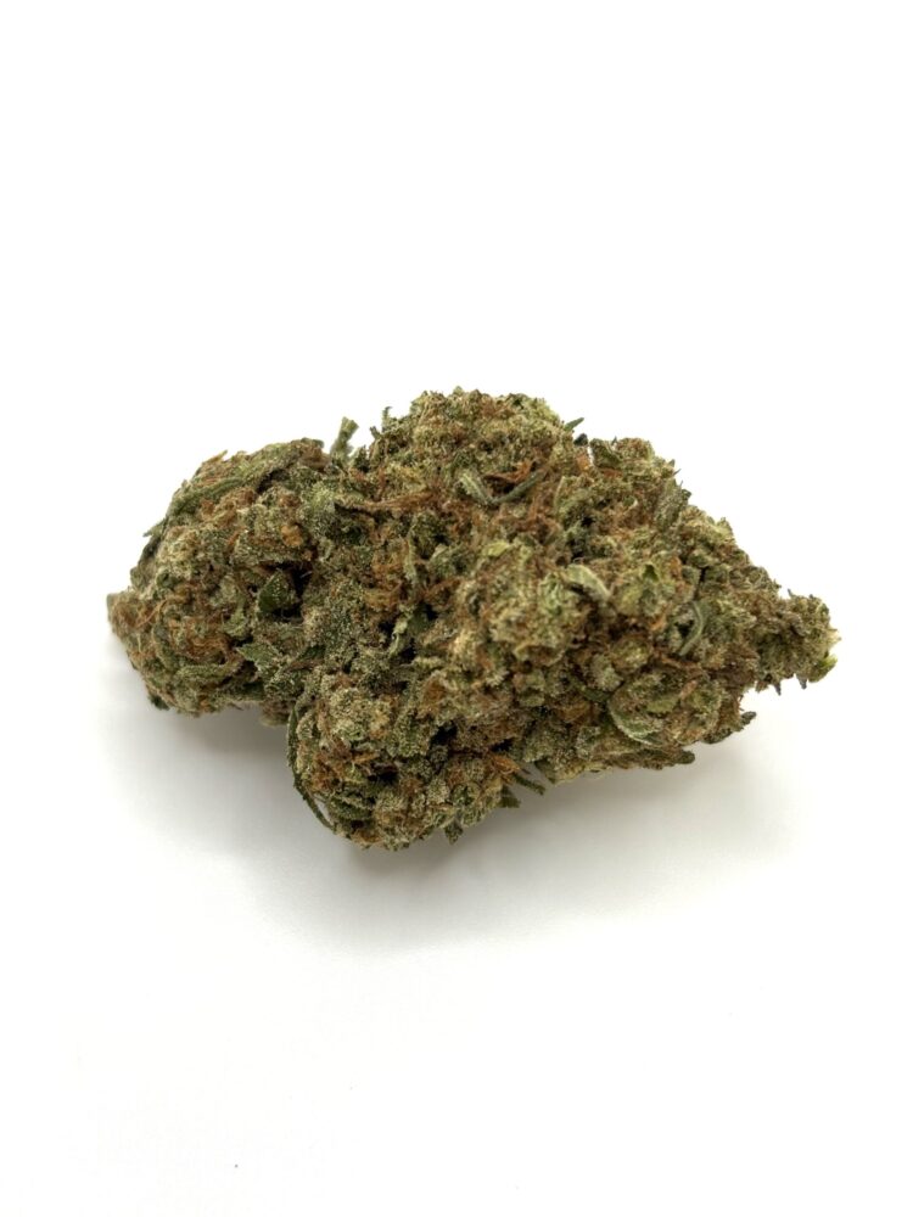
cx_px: 456
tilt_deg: -53.2
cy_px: 608
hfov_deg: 28.0
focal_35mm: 52
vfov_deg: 36.8
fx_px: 1829
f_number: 1.6
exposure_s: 1/414
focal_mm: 5.96
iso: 32
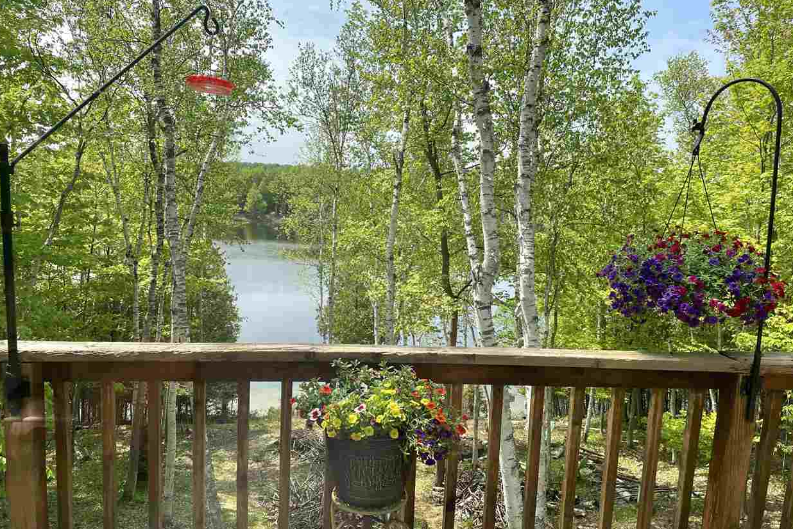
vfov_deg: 46.4
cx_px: 391
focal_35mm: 28
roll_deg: -1.5
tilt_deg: -5.9
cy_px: 265
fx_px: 617
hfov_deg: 65.5
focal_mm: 4.2
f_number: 1.6
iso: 32
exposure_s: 1/1595
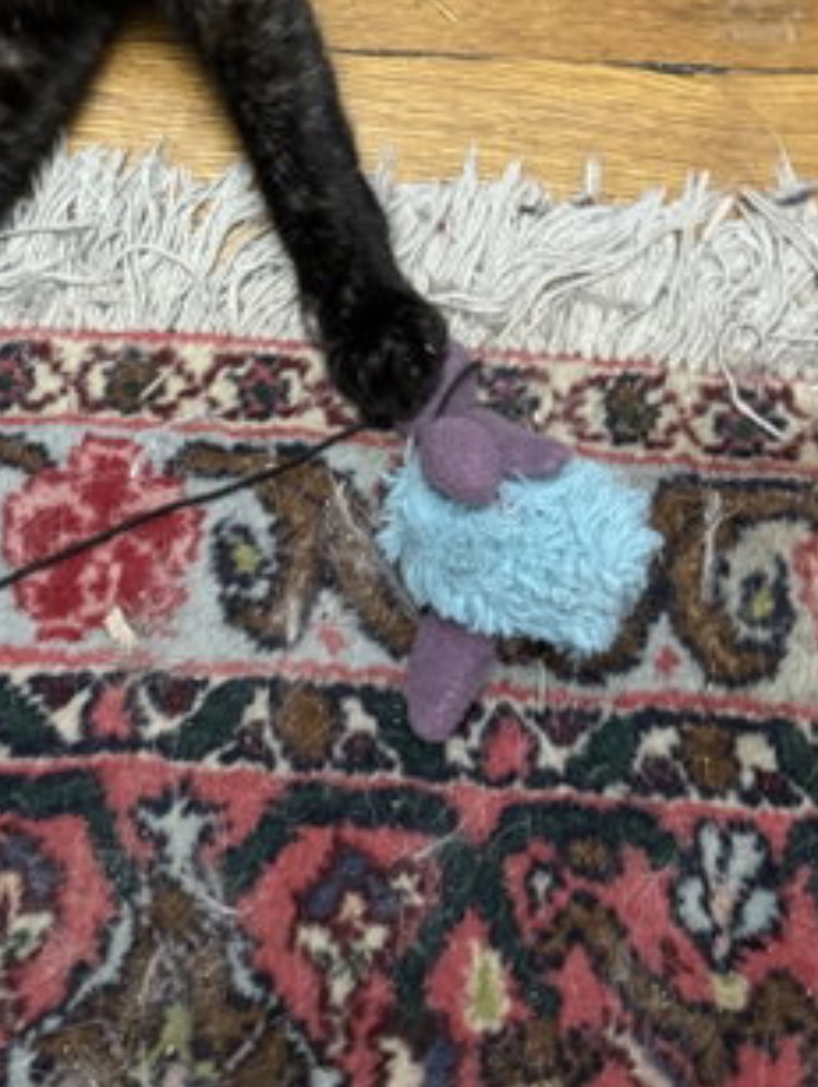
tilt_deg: -70.7
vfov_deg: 34.8
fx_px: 1635
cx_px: 273
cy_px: 124
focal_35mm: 52
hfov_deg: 27.9
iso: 1000
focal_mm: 6.76
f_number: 1.78
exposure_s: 1/40
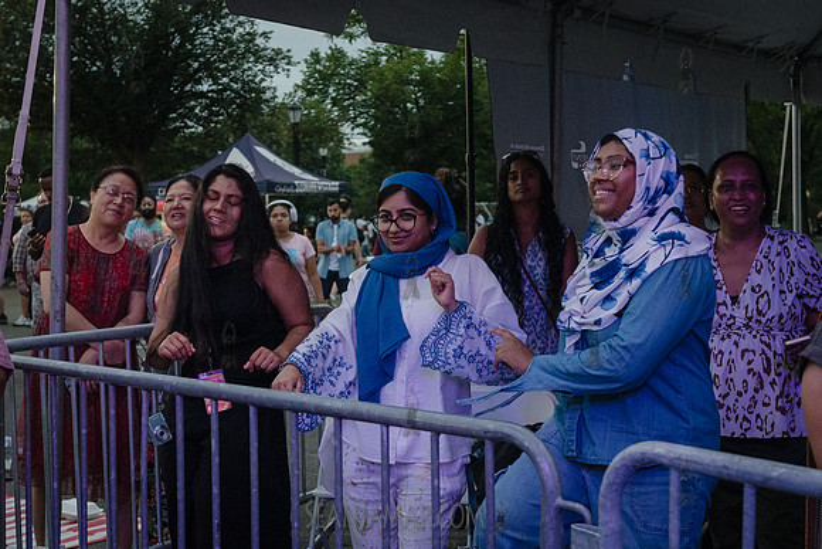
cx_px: 388
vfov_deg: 22.3
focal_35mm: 61
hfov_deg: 33.0
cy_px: 314
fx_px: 1389
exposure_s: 1/250
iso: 5000
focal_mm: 44
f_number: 4
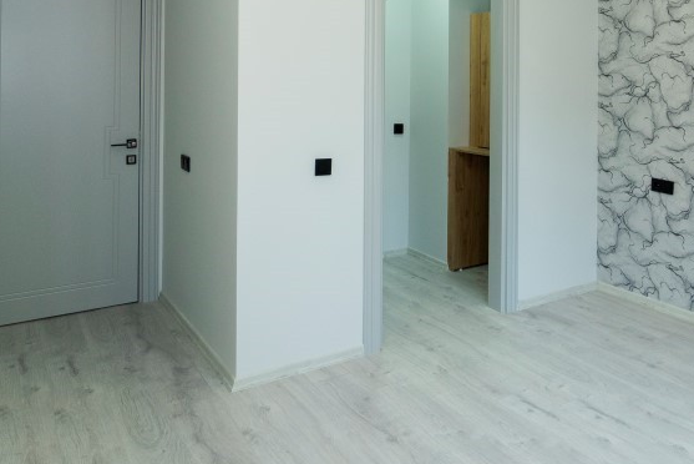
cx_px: 469
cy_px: 95
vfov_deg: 40.7
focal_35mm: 31
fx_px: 598
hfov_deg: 58.7
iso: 1000
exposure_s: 1/80
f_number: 4
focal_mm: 10
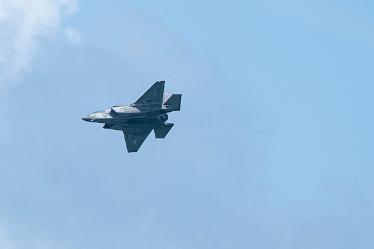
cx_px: 58
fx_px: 10353
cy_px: 148
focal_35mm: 996
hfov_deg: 2.1
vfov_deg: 1.4
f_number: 10
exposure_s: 1/1250
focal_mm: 400
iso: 640
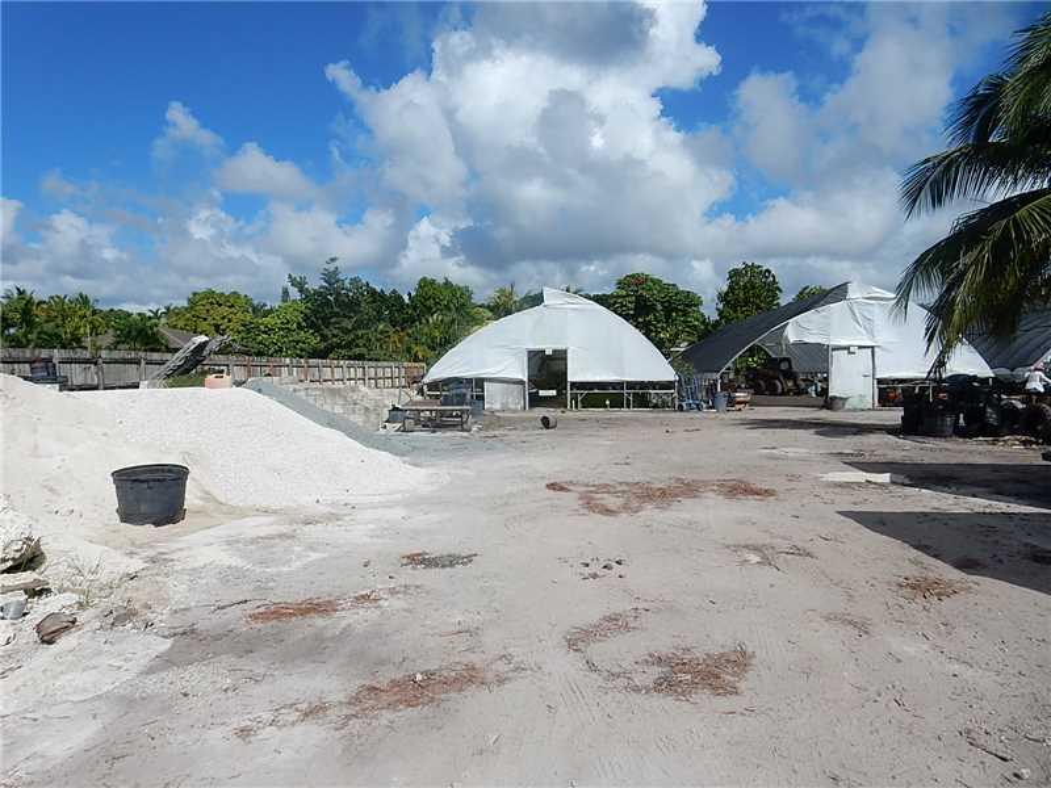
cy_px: 394
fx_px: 759
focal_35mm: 25
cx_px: 526
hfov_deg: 69.4
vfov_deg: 54.9
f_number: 4.8
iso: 125
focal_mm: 4.5
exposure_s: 1/2000
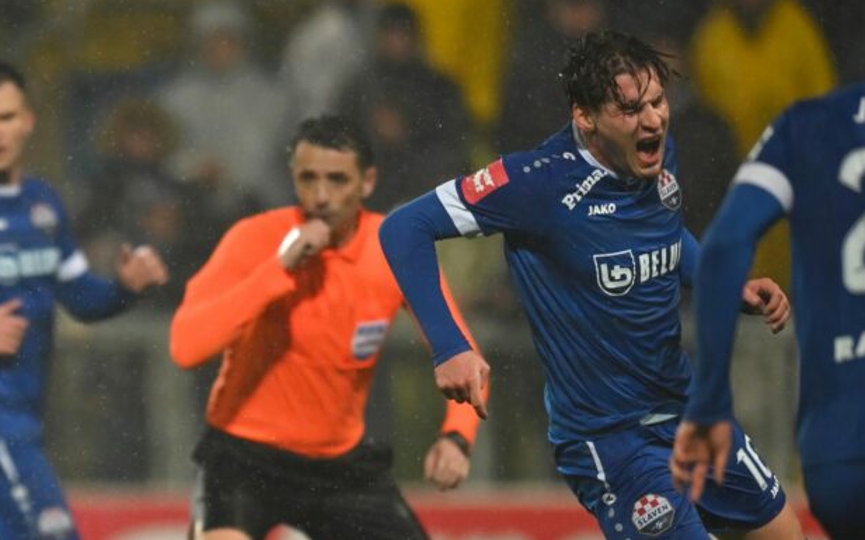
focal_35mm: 474
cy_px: 307
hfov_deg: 4.4
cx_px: 452
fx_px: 11169
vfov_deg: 2.8
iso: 2500
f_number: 2.8
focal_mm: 400
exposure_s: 1/2000
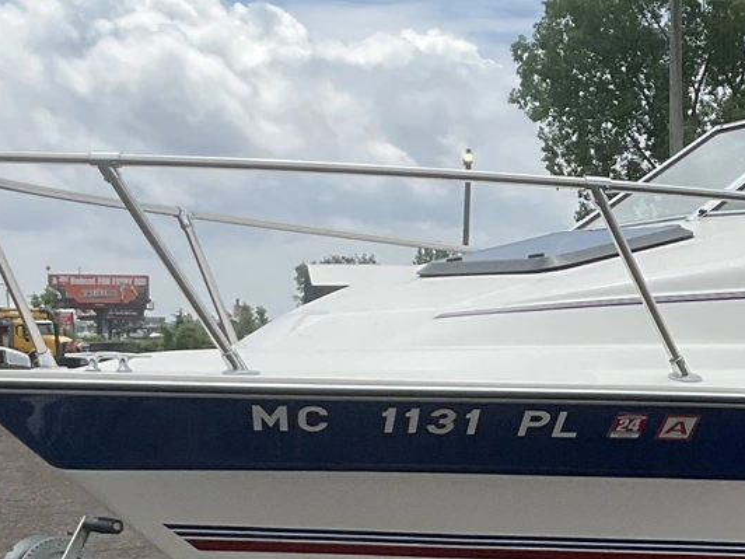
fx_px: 2346
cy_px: 524
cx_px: 724
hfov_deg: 17.7
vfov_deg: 13.4
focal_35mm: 109
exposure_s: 1/2959
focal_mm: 3
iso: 25
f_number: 1.8
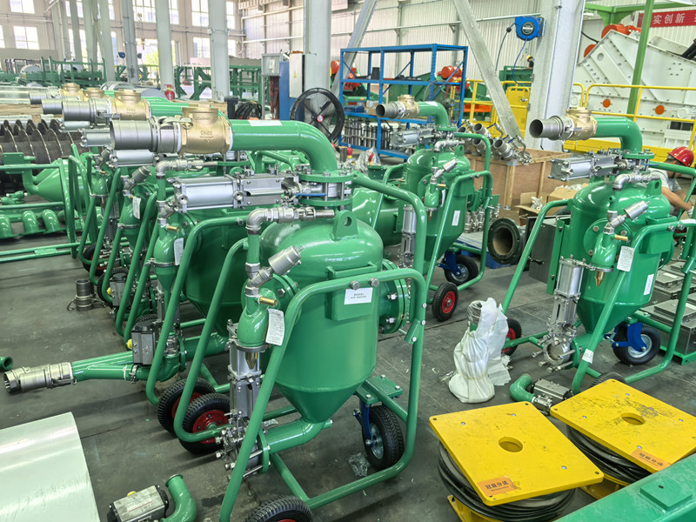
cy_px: 261
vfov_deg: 51.4
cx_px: 348
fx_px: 543
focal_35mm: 27
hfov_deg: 65.3
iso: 250
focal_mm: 5.75
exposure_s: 1/100
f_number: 2
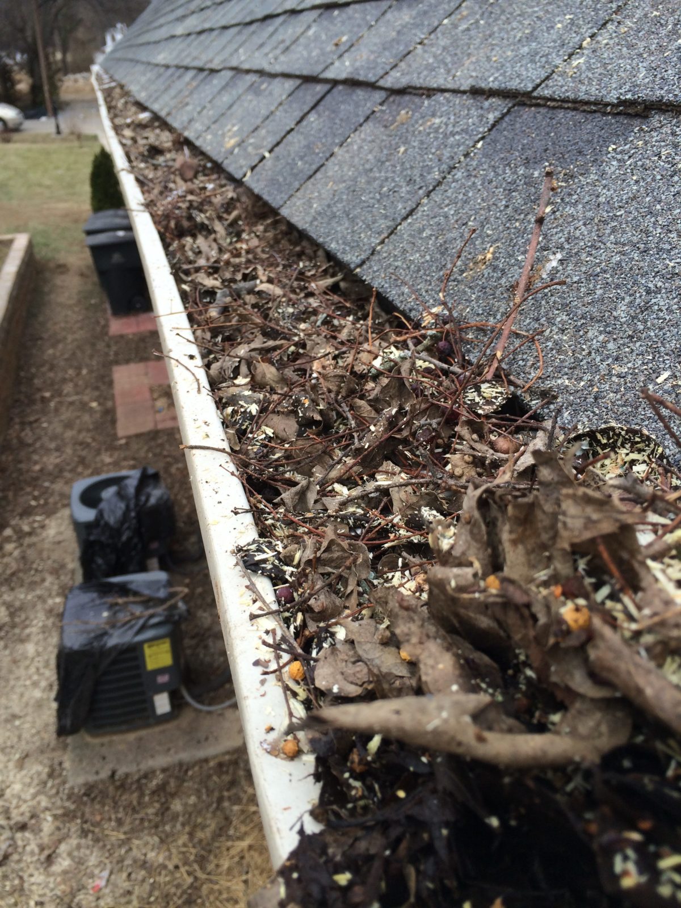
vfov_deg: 61.7
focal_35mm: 29
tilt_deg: -25.6
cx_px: 340
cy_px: 454
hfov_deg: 48.2
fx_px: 761
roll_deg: +4.7
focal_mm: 4.15
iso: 32
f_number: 2.2
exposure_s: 1/477
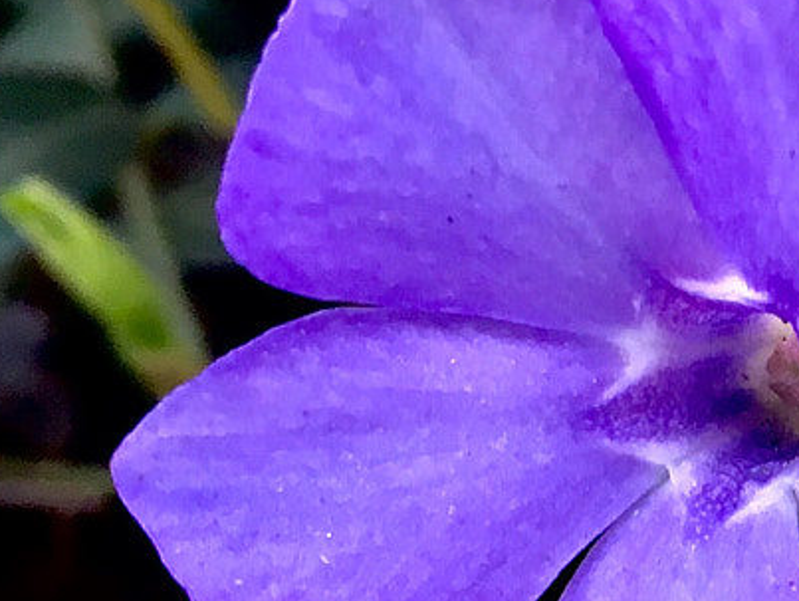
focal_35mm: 115
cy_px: 607
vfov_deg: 12.7
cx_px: 1192
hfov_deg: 15.8
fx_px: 2657
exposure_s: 1/33
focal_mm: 4.15
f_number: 2.2
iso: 25
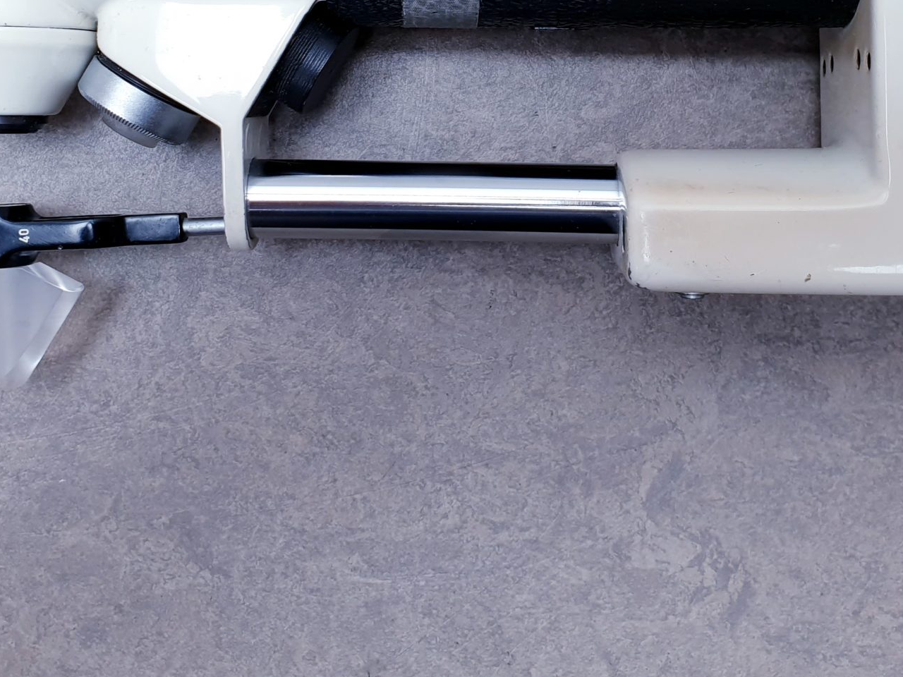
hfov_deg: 36.8
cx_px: 471
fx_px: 1356
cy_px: 32
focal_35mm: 52
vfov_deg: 26.8
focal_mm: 4.3
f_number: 2.4
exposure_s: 1/50
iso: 50
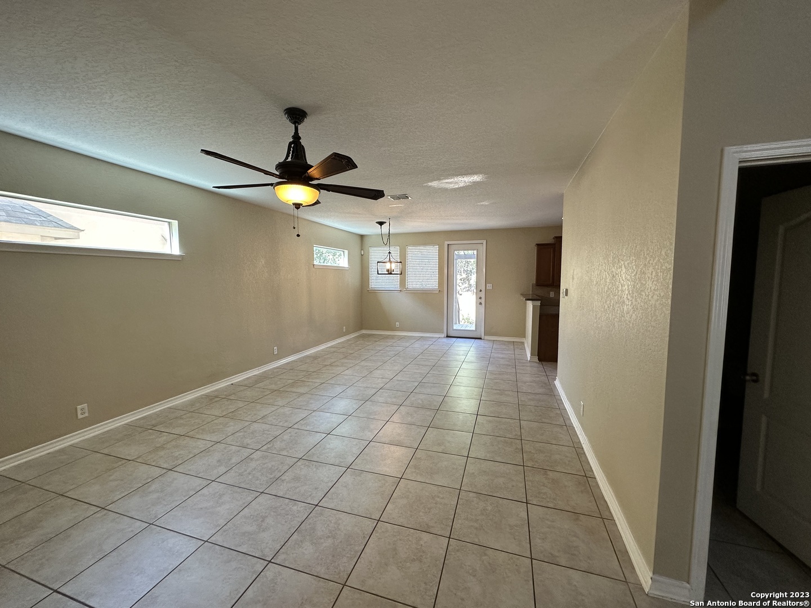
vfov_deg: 85.7
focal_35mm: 14
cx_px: 406
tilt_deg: -5.2
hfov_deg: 102.1
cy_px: 304
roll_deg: -0.4
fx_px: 328
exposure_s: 1/120
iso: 160
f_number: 2.2
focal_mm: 2.22
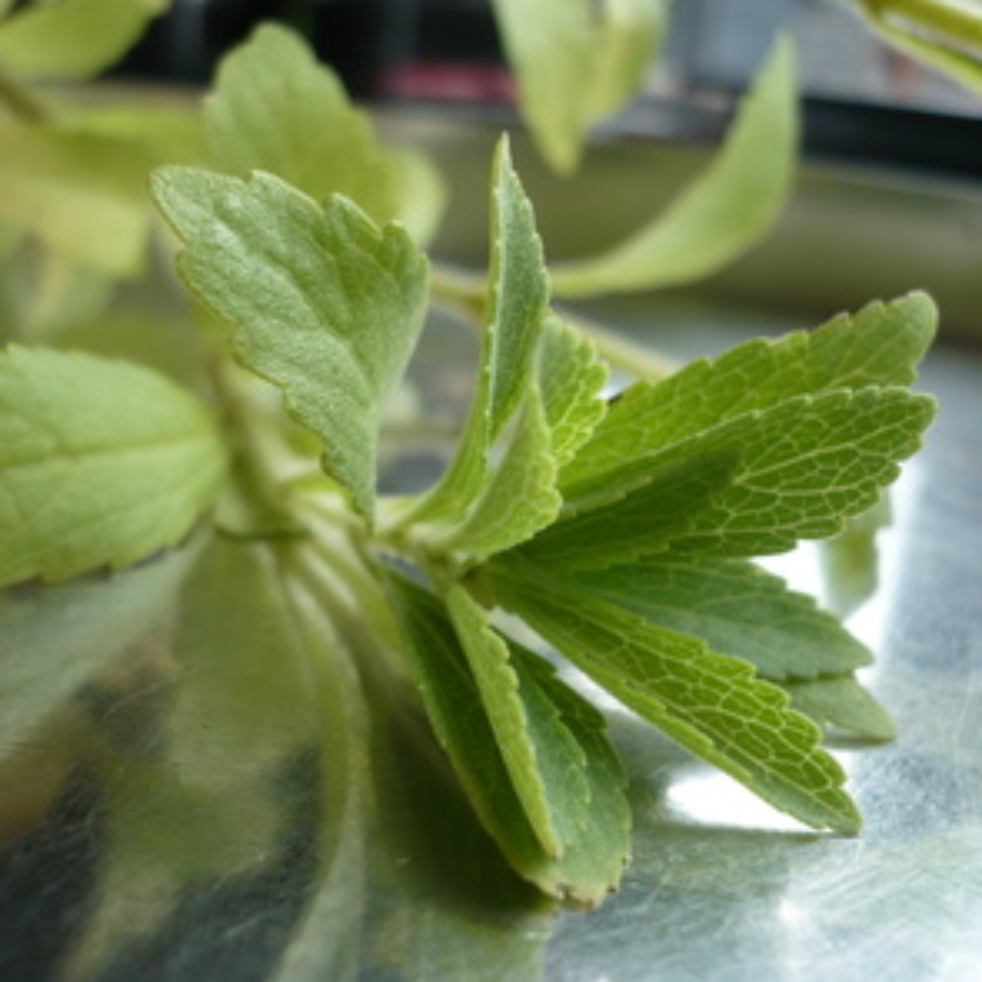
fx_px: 1348
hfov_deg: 40.0
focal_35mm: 42
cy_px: 496
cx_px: 469
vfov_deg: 40.0
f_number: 2.8
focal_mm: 5.8
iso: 100
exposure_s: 1/100
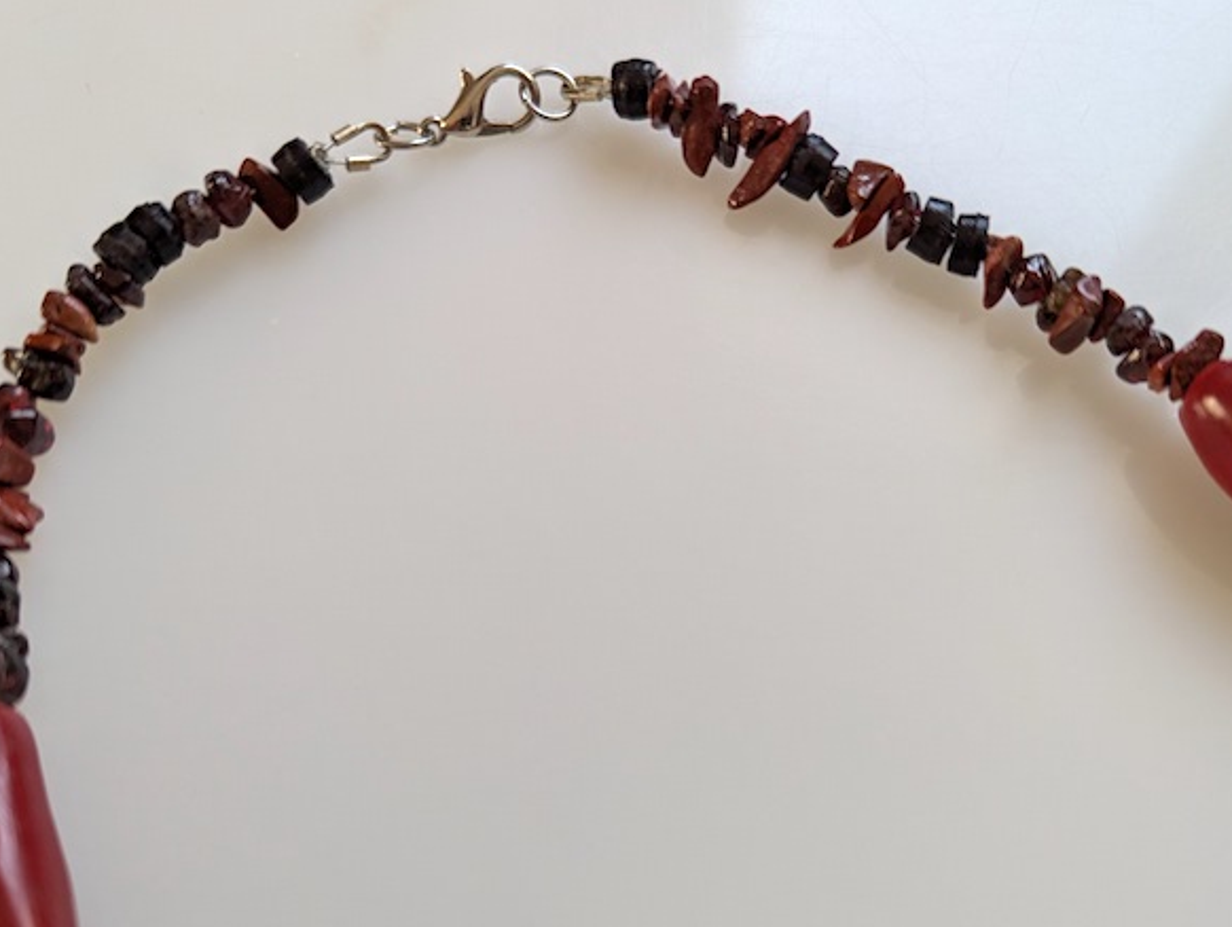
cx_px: 586
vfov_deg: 42.7
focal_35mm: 33
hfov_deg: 55.3
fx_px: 1176
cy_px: 582
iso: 106
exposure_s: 1/144
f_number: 1.85
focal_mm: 6.81
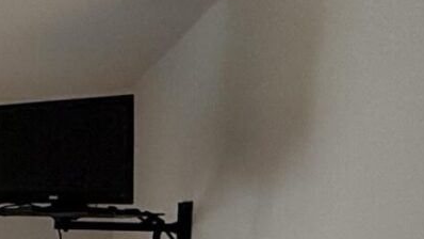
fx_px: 1102
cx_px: -430
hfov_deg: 16.5
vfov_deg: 12.2
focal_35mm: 98
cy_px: 256
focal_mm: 2.22
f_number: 2.2
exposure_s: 1/99
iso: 125
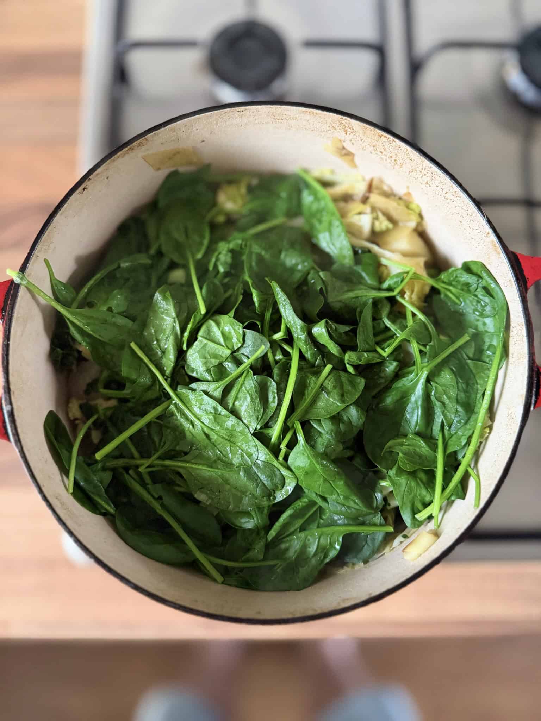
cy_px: 360
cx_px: 270
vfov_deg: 71.6
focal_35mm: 24
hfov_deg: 56.8
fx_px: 500
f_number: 1.8
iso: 1000
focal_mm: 6.8
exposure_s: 1/40
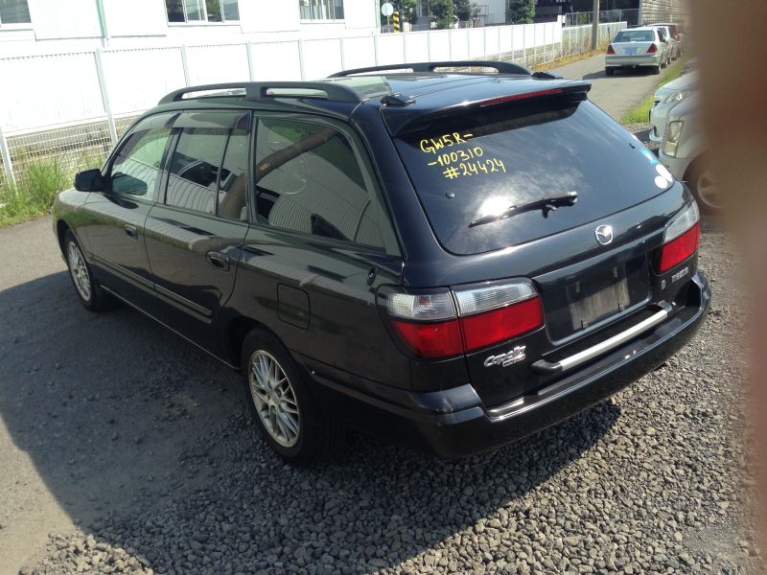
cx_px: 384
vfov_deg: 42.9
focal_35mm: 33
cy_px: 288
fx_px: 731
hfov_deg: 55.4
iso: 50
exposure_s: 1/638
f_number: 2.4
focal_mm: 4.12
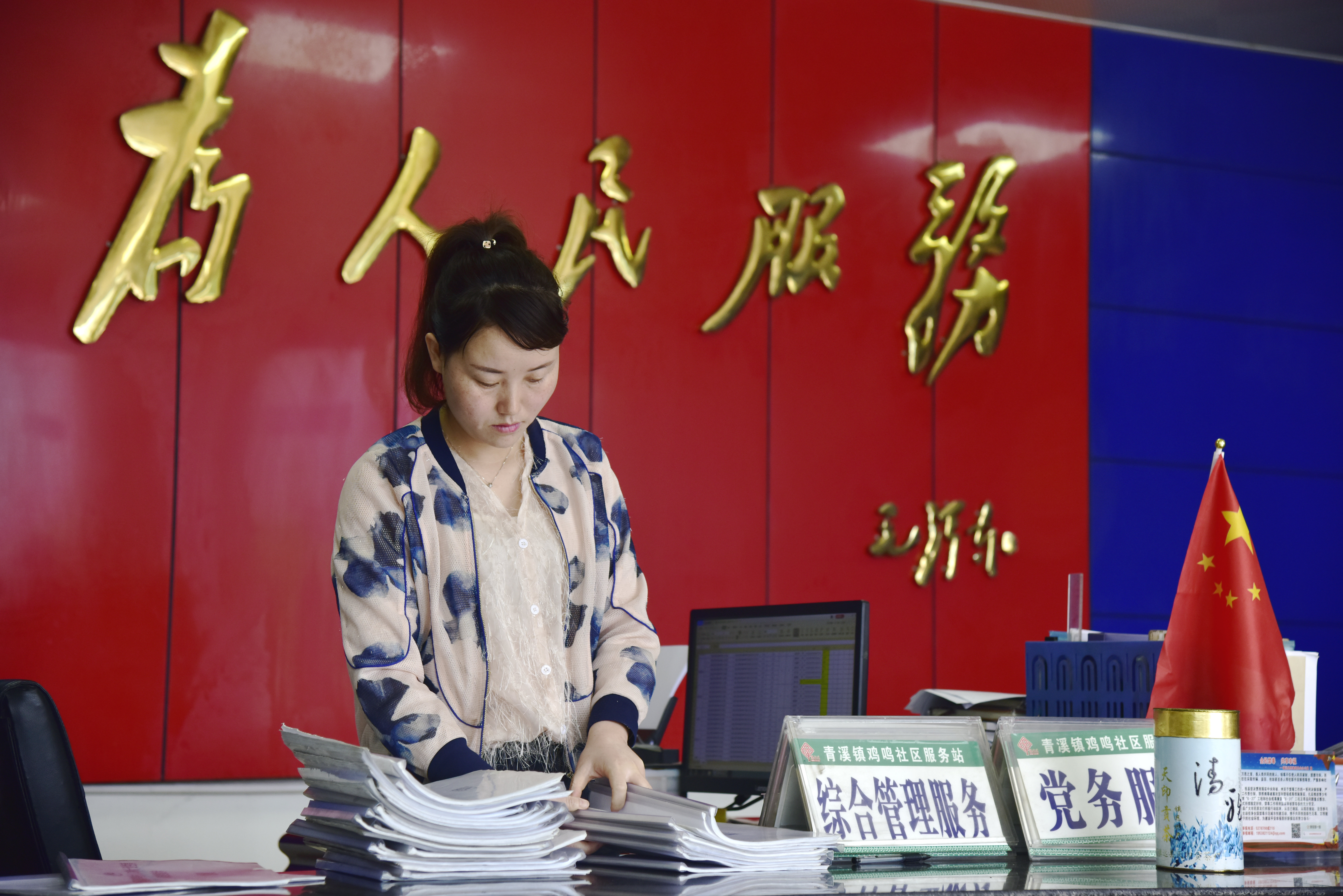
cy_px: 448
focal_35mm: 75
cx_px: 672
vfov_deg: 18.2
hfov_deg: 27.0
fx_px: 2799
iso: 400
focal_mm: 75
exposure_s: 1/200
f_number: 4.5
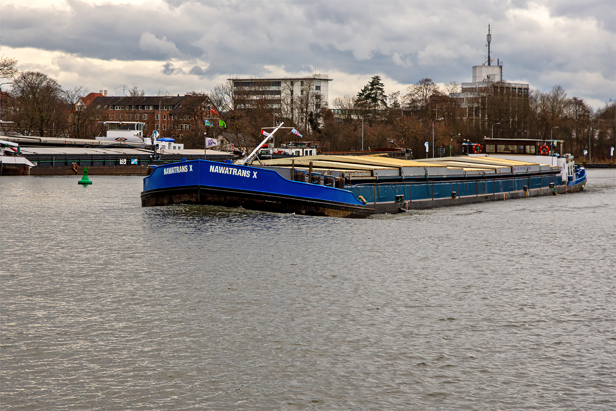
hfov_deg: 23.4
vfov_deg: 15.7
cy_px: 206
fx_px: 1489
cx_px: 308
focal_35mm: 87
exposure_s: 1/250
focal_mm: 58
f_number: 6.3
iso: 280
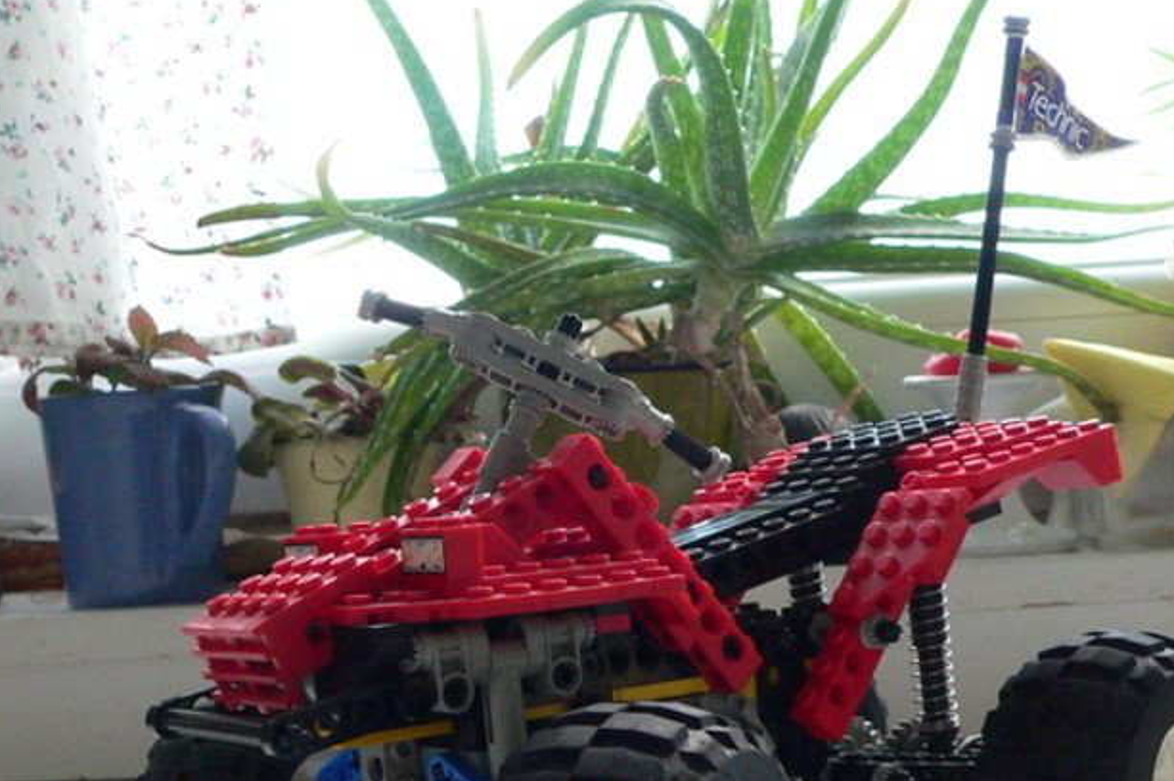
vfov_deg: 24.2
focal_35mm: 55
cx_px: 632
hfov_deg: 36.2
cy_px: 638
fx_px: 1793
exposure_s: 1/125
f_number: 4
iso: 400
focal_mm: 6
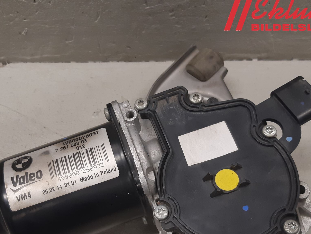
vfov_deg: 40.3
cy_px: 153
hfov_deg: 52.5
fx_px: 314
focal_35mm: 35
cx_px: 140
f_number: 1.7
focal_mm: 3.93
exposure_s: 1/50
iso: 100
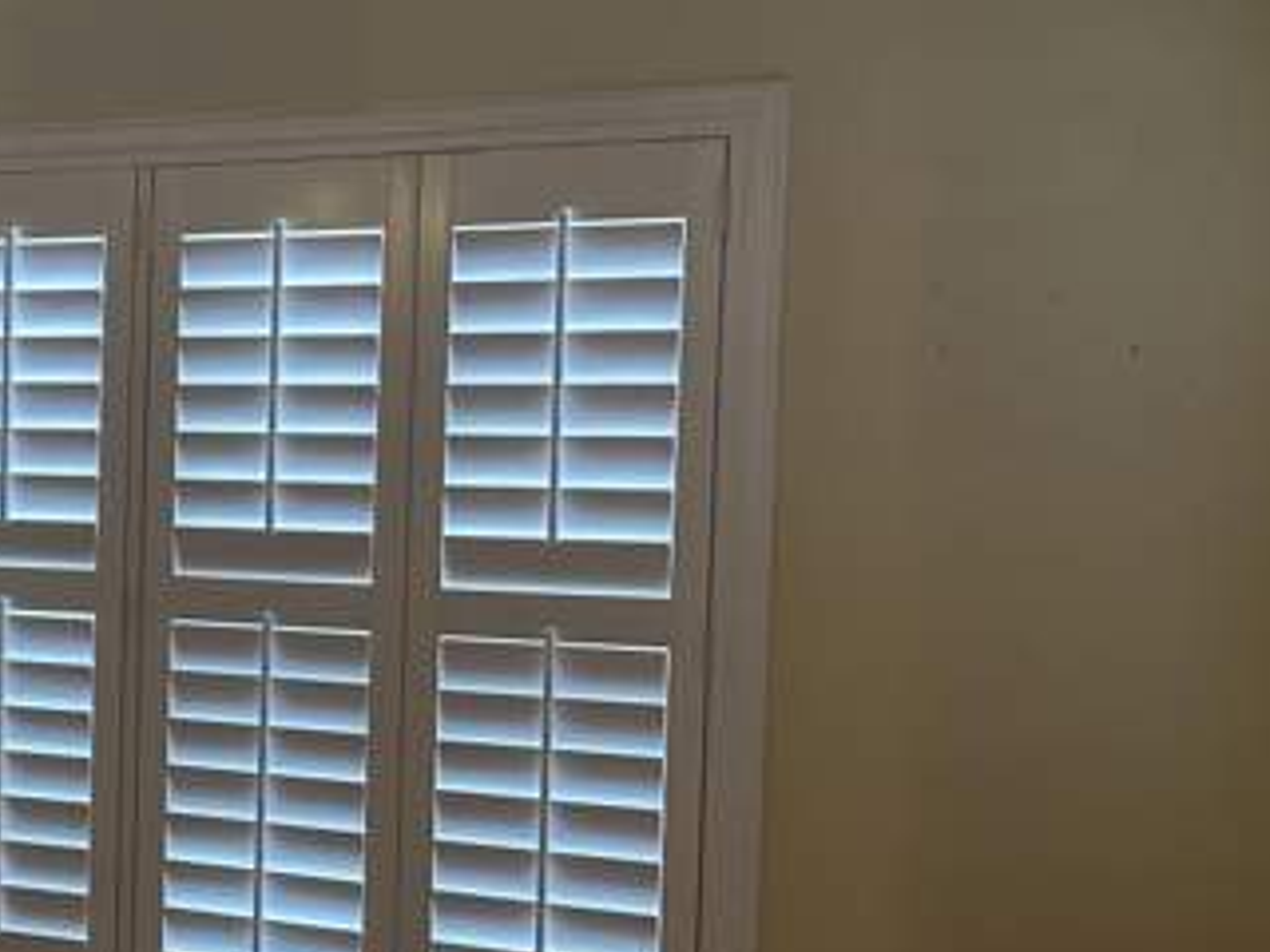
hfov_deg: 29.3
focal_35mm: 60
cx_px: -95
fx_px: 2201
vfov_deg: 24.4
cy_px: 583
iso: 250
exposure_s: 1/60
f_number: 1.78
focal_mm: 6.86
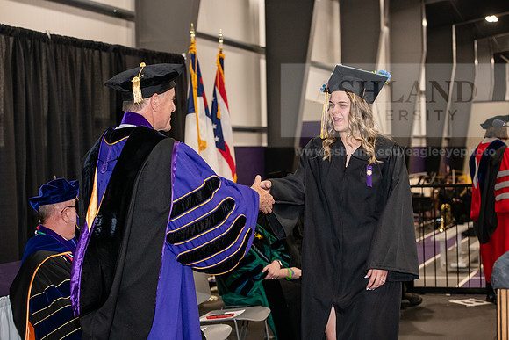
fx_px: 990
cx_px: 254
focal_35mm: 70
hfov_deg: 28.8
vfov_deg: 19.5
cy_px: 170
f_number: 5
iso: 2500
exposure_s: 1/200
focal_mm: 70
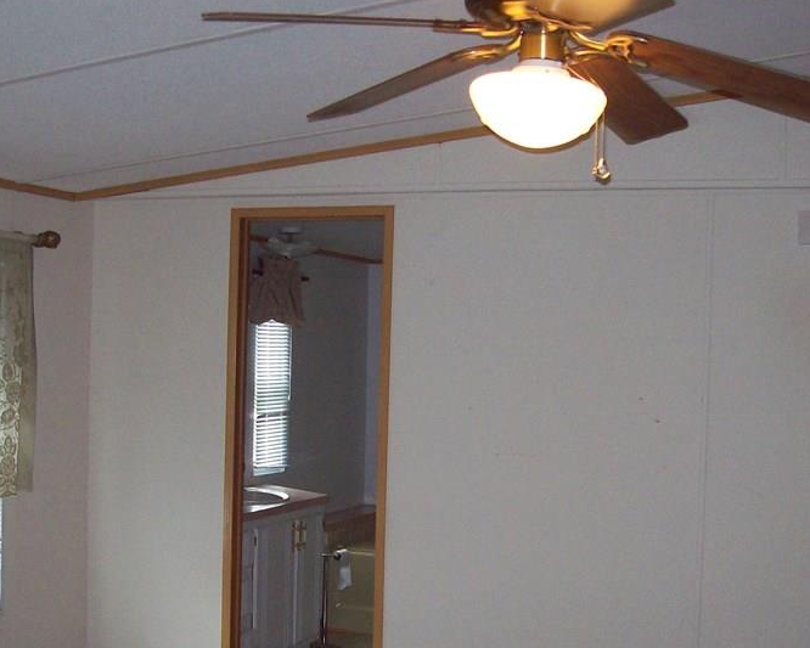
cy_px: 376
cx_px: 404
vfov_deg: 28.1
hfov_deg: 34.7
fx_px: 1295
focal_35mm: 54
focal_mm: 6
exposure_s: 1/64
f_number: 2.7
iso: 200
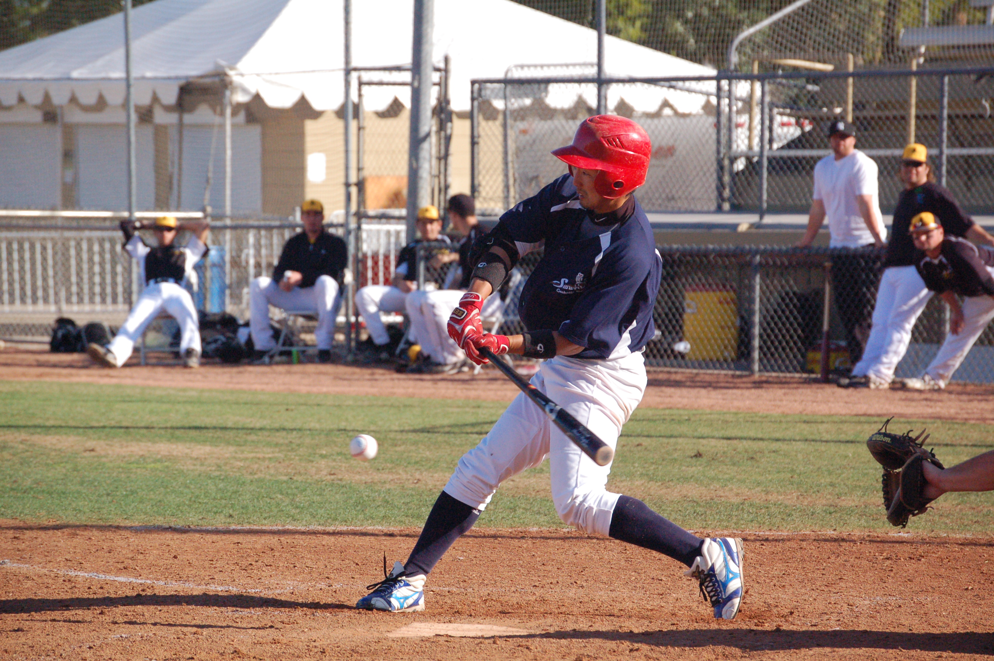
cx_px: 497
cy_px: 330
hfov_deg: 10.2
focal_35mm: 202
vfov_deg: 6.8
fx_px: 5586
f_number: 7.1
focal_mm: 135
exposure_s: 1/3200
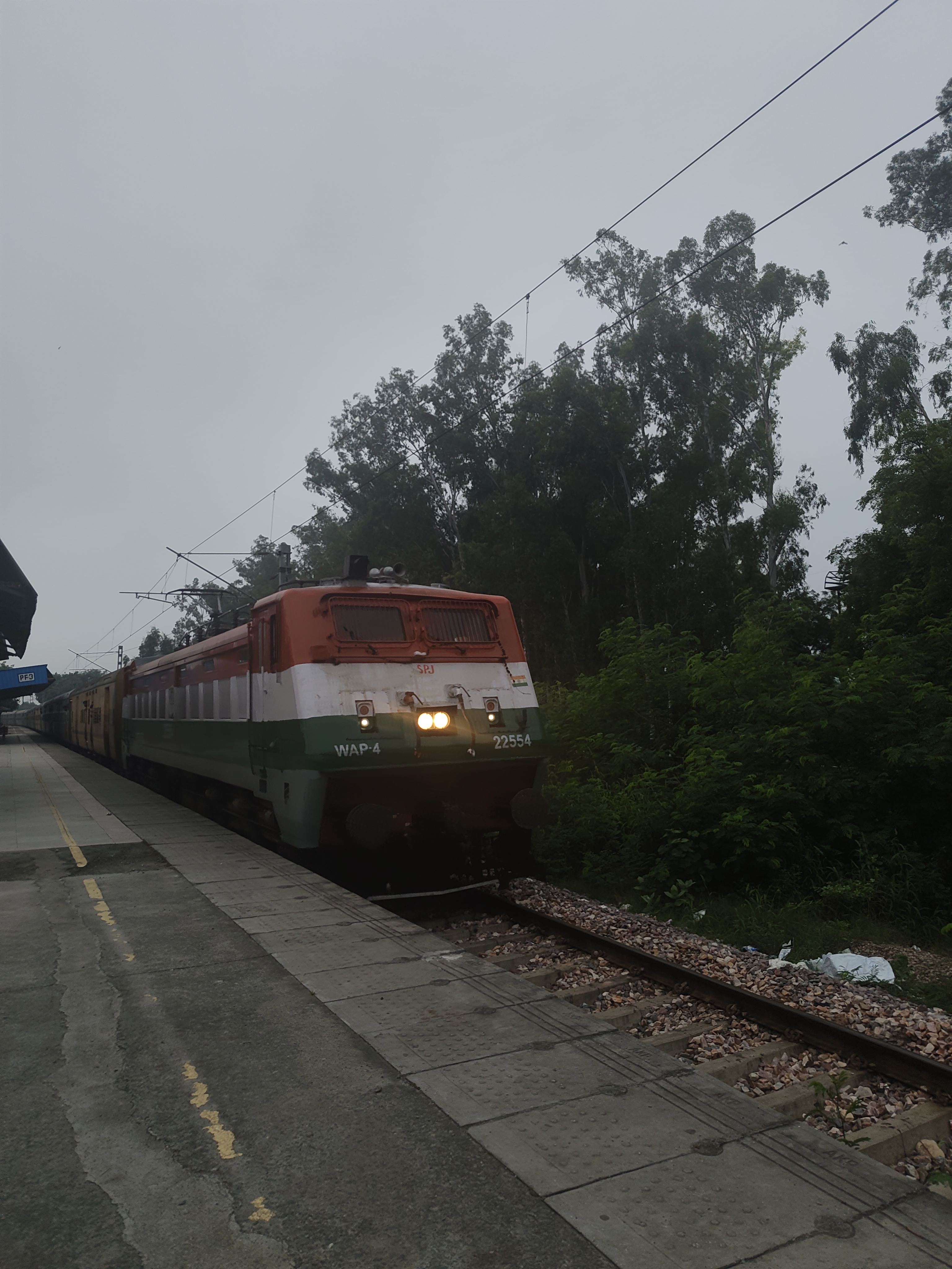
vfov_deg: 71.6
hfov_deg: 56.8
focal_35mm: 24
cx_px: 476
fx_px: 880
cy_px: 634
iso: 145
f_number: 1.88
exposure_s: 1/100
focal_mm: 5.56
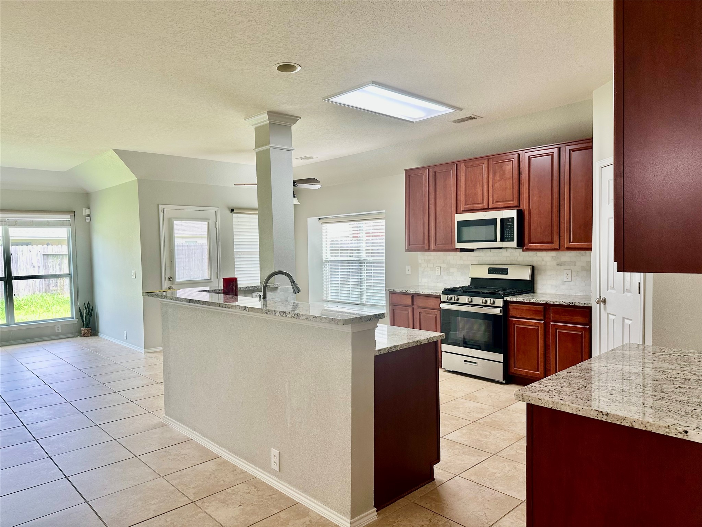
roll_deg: +1.0
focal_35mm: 24
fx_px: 487
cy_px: 264
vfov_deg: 56.8
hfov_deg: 71.6
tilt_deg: -2.3
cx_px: 351
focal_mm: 6.86
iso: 80
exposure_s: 1/120
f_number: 1.78
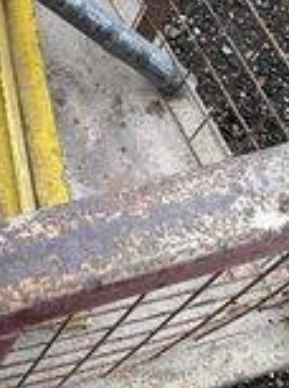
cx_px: -170
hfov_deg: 17.1
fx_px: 850
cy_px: 58
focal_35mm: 76
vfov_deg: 25.1
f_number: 1.8
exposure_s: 1/397
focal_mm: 3
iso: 25
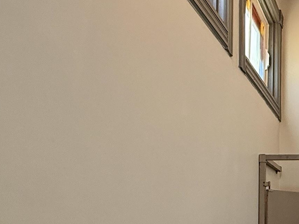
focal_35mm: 50
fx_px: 432
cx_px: 385
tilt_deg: +5.9
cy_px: 192
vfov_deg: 28.2
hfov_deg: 30.5
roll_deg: +1.0
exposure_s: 1/120
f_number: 2.2
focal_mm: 2.22
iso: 200
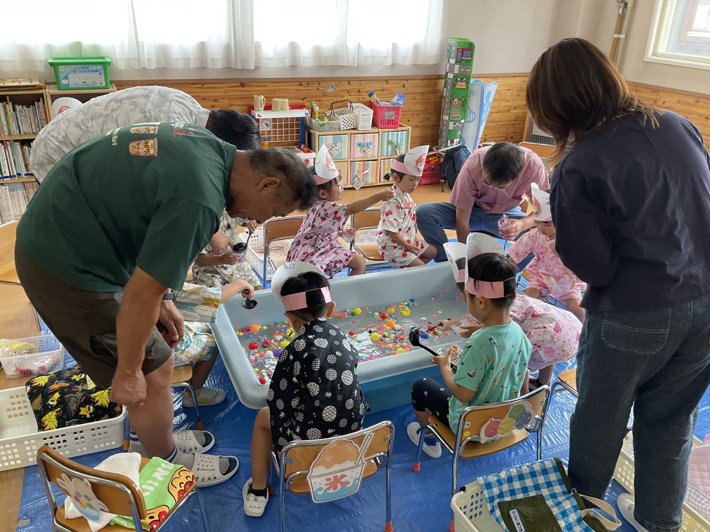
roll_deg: -3.8
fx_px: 595
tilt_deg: -23.7
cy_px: 266
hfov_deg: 61.7
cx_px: 355
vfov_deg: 48.2
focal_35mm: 29
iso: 50
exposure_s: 1/50
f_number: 1.8
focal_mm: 3
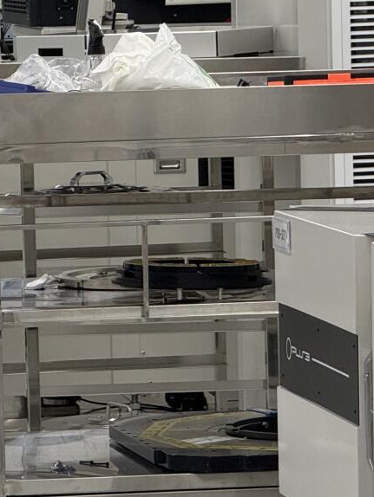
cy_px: 130
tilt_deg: -2.5
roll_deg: +1.0
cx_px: 133
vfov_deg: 6.6
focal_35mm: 301
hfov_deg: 4.9
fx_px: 4333
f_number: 2.8
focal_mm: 15.66
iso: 250
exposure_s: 1/99
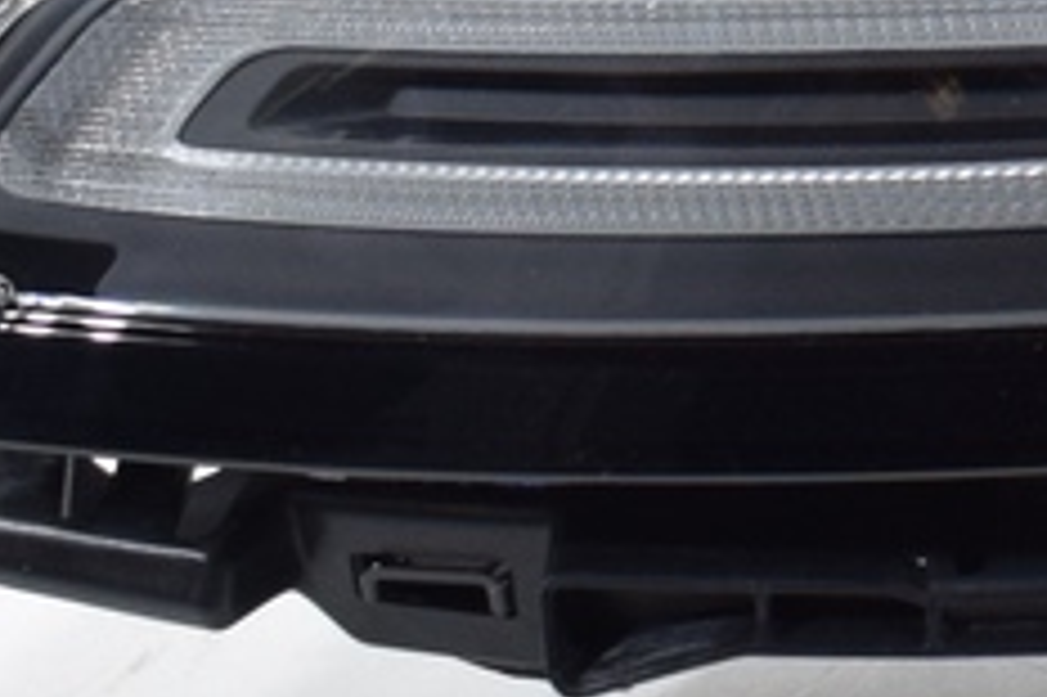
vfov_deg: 5.9
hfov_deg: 8.5
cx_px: 2220
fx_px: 6597
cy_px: -625
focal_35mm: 227
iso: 400
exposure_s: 1/160
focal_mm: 22
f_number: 5.6
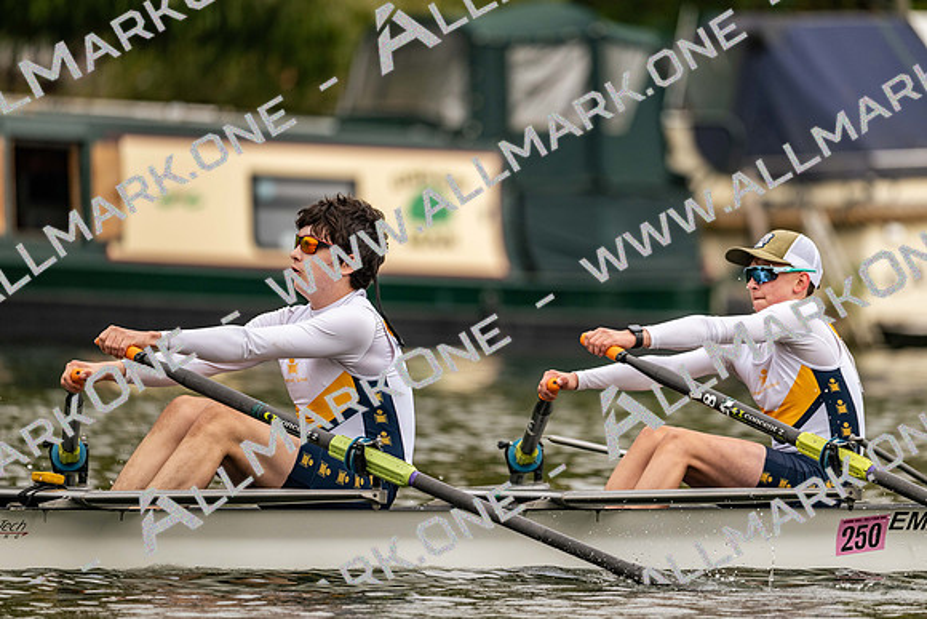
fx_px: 10302
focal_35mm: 400
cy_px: 310
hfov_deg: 5.2
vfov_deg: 3.4
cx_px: 464
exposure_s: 1/2500
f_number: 4.5
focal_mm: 400
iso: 640
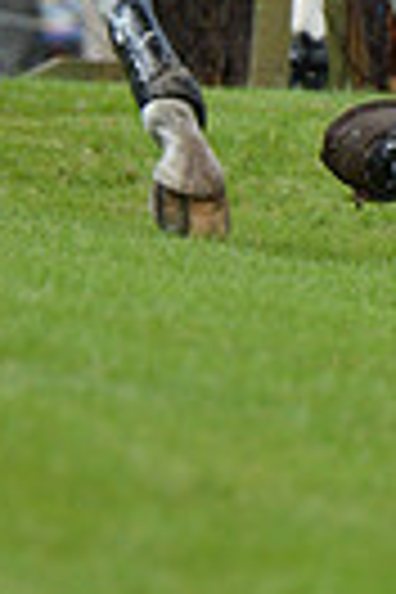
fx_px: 29071
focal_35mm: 1762
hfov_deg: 0.8
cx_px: 554
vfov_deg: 1.2
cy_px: -670
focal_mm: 400
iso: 1000
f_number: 8
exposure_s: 1/1000
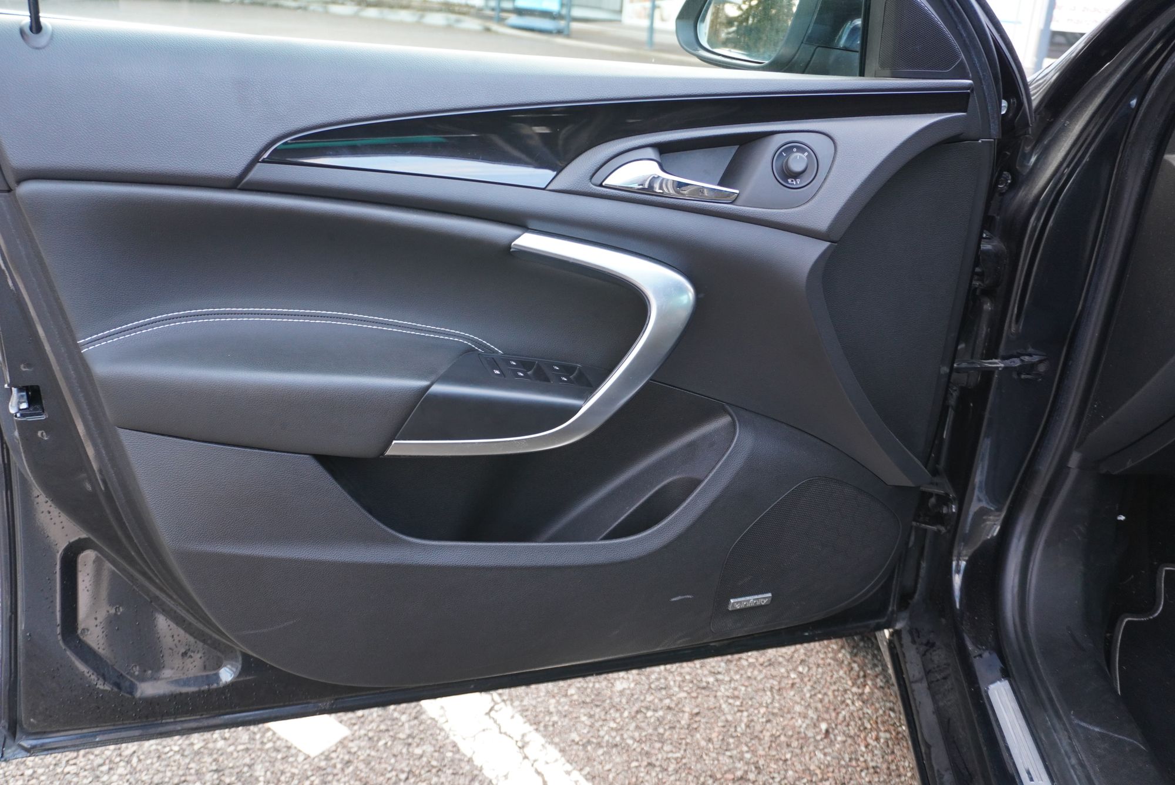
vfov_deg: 41.8
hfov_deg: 59.5
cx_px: 588
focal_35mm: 32
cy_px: 392
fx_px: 1029
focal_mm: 21
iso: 1000
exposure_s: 1/40
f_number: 4
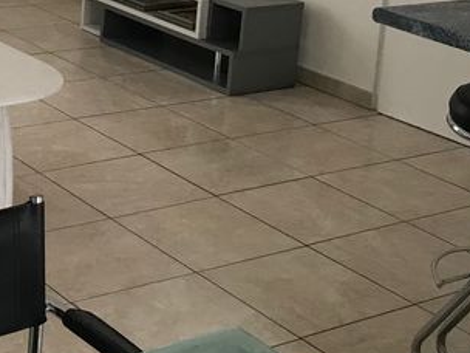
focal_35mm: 92
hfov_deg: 21.0
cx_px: 77
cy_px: -15
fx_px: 1249
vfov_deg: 15.7
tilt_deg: -12.2
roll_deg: -3.7
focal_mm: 3.99
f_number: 1.8
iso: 40
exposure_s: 1/33
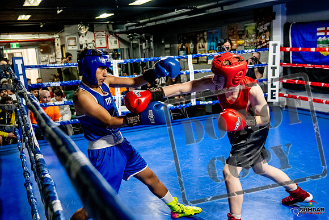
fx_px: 356
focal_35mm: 39
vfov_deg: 34.2
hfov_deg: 49.5
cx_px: 164
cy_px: 110
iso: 5000
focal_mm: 26
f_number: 2.8
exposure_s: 1/800
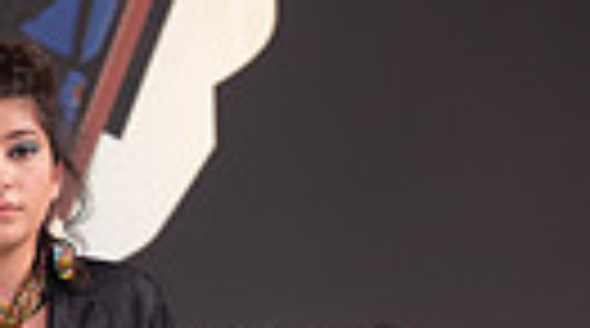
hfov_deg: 3.7
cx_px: 56
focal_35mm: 577
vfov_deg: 2.1
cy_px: 863
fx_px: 9007
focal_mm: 160
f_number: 5.6
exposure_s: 1/400
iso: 2000
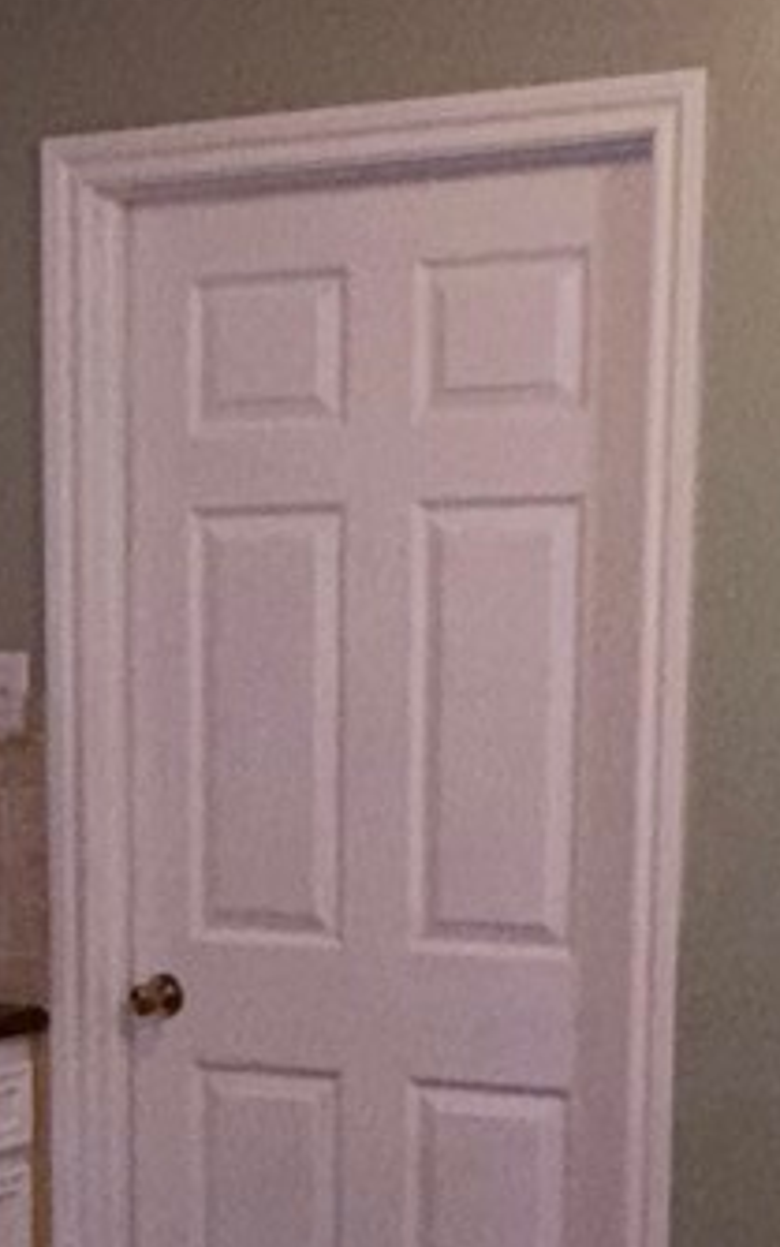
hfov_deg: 14.1
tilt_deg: -11.4
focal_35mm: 91
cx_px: -7
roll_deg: +1.3
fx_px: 3092
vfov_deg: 21.9
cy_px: 1254
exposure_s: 1/60
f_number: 2.2
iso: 100
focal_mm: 2.22
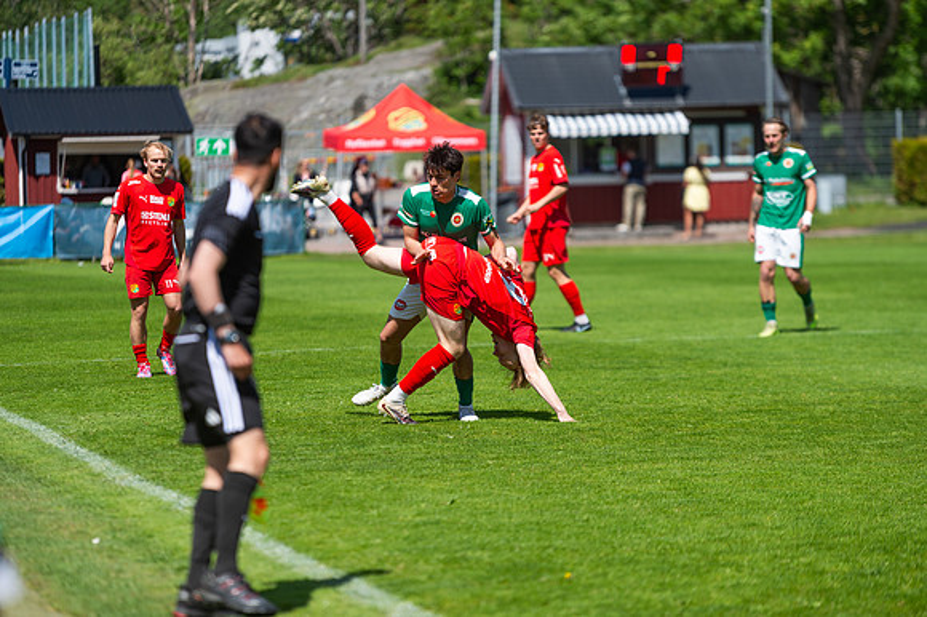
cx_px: 464
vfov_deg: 6.9
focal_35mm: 200
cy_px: 308
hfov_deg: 10.3
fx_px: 5147
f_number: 3.2
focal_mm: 200
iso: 110
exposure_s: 1/2000
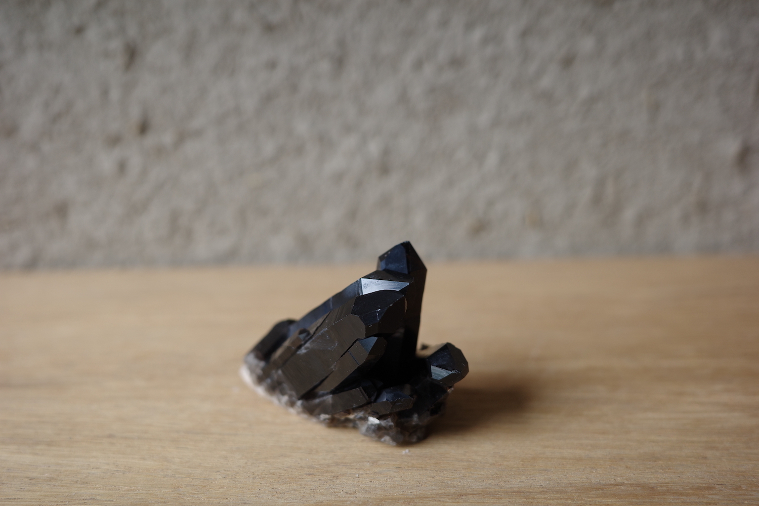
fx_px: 843
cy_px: 253
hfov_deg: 48.5
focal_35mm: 40
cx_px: 380
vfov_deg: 33.4
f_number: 2.8
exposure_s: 1/125
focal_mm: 26
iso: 200
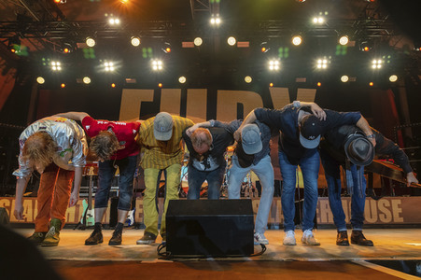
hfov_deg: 69.4
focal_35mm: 26
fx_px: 304
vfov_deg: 49.5
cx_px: 210
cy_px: 140
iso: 1600
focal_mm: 26
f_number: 7.1
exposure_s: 1/320
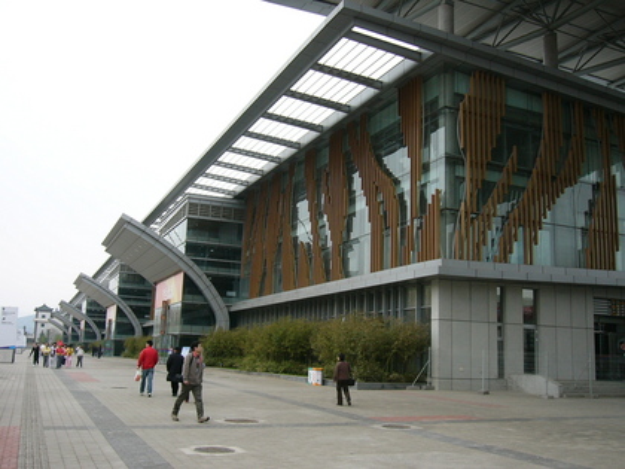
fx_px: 632
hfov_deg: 52.6
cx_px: 312
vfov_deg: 40.7
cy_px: 234
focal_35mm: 35
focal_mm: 5.8
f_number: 8
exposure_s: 1/100
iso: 100
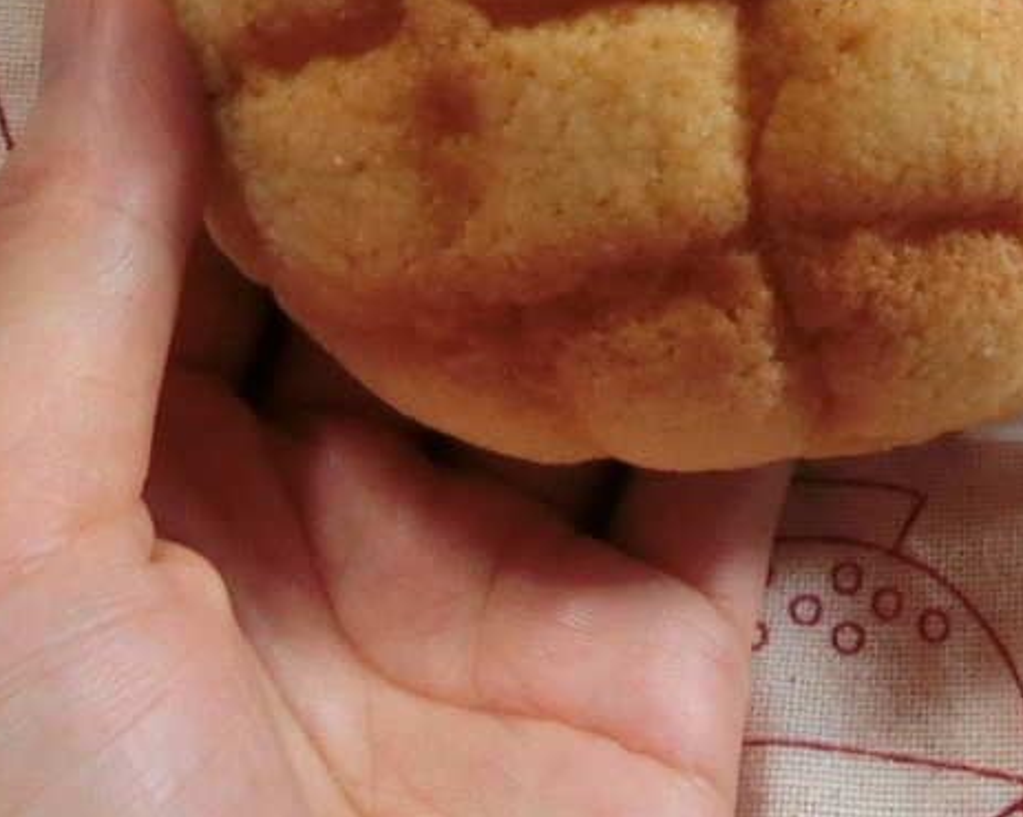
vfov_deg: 17.1
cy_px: -163
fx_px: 2603
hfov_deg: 21.0
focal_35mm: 86
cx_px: 1158
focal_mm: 6
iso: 400
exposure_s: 1/40
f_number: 3.9
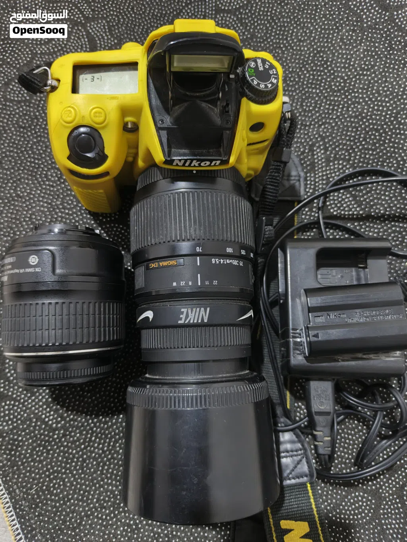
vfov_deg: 73.9
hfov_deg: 58.9
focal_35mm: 23
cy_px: 271
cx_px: 204
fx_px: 361
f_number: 1.8
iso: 1130
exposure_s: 1/33.3
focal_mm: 5.56
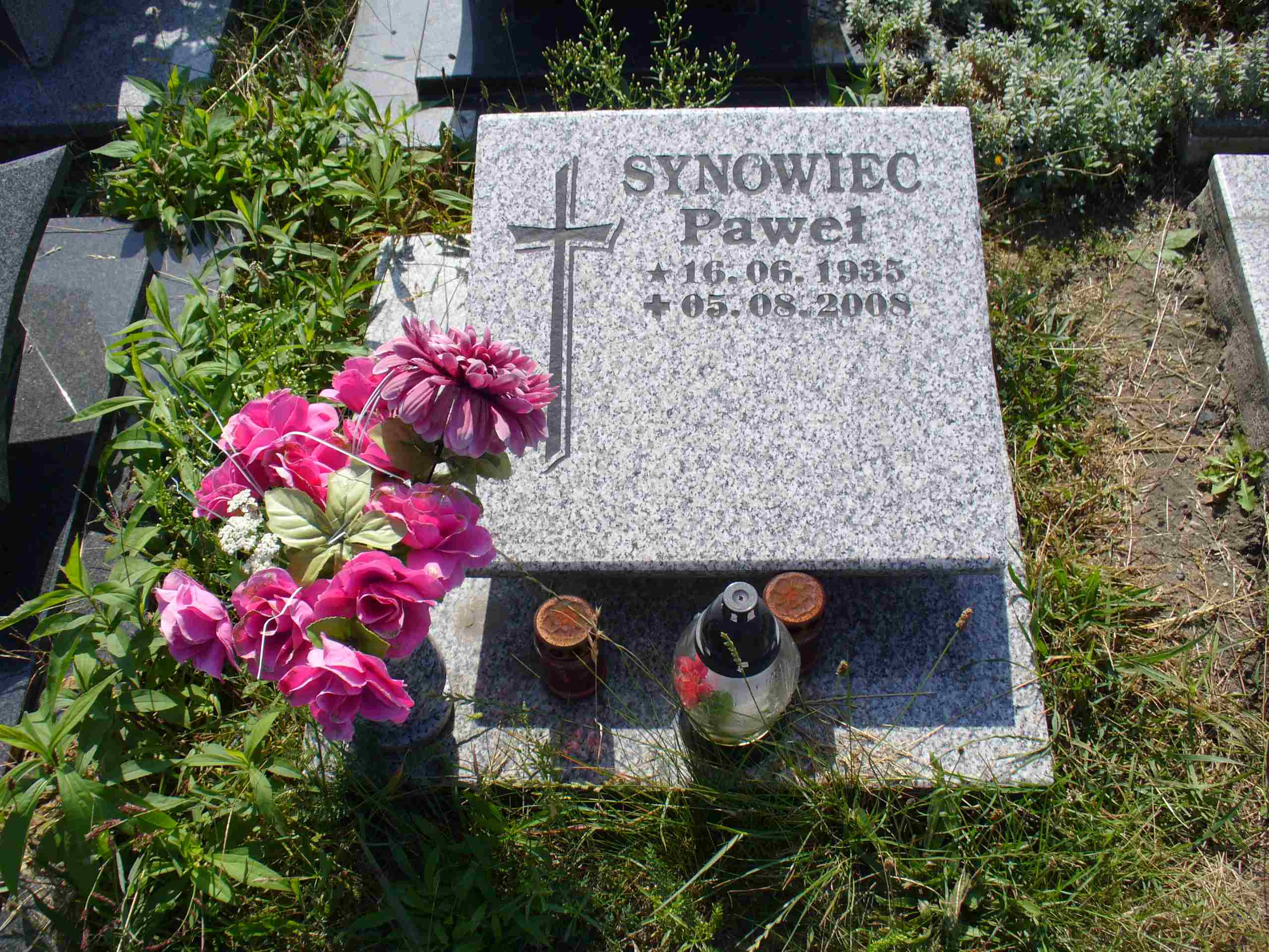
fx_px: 1356
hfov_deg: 50.1
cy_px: 476
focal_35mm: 37
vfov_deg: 38.7
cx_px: 634
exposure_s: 1/320
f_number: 5.6
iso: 80
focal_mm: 6.1
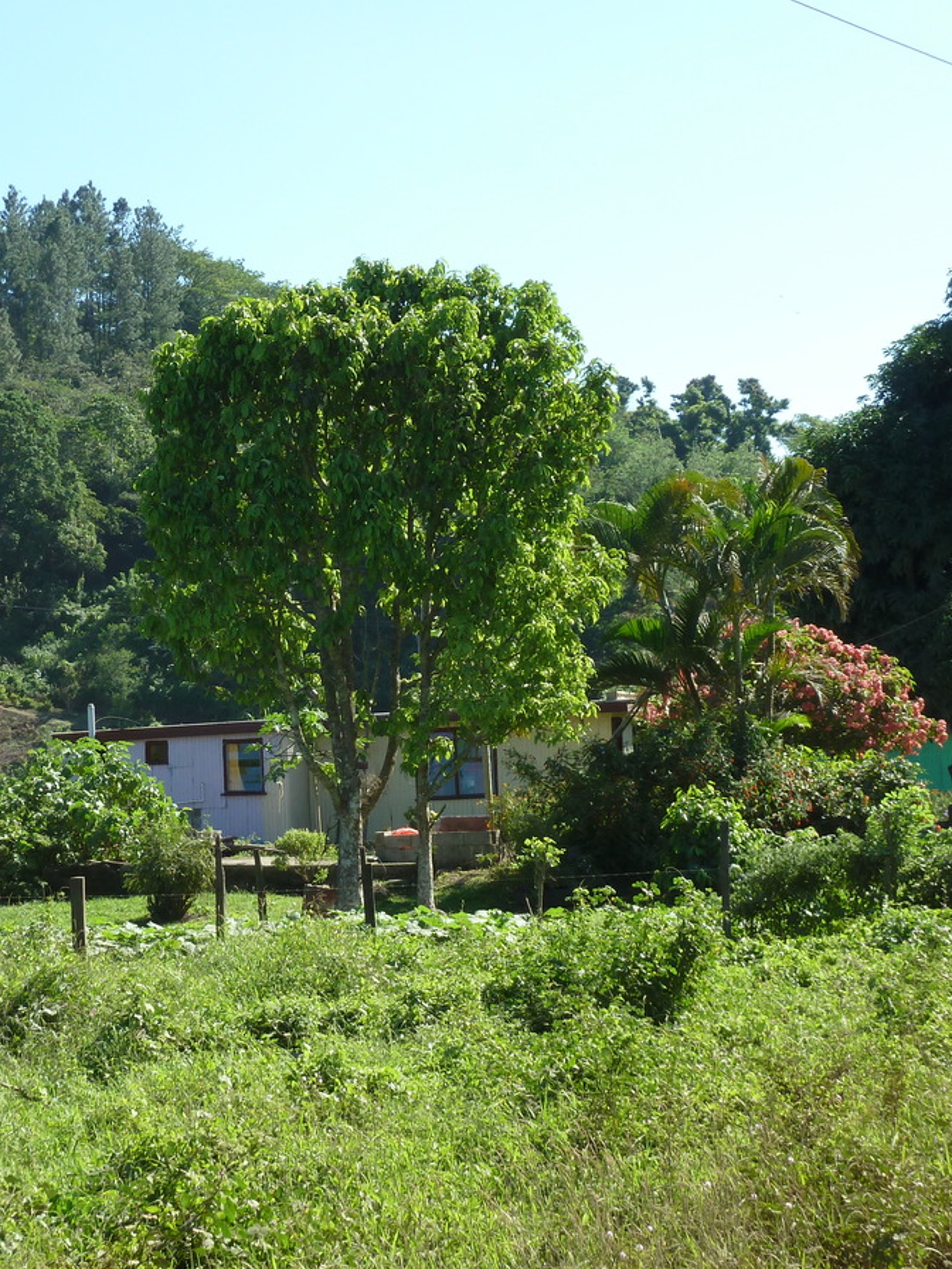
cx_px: 252
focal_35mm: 79
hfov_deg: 18.6
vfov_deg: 24.7
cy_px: 636
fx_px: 2897
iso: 80
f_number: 3.9
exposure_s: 1/250
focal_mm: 9.7
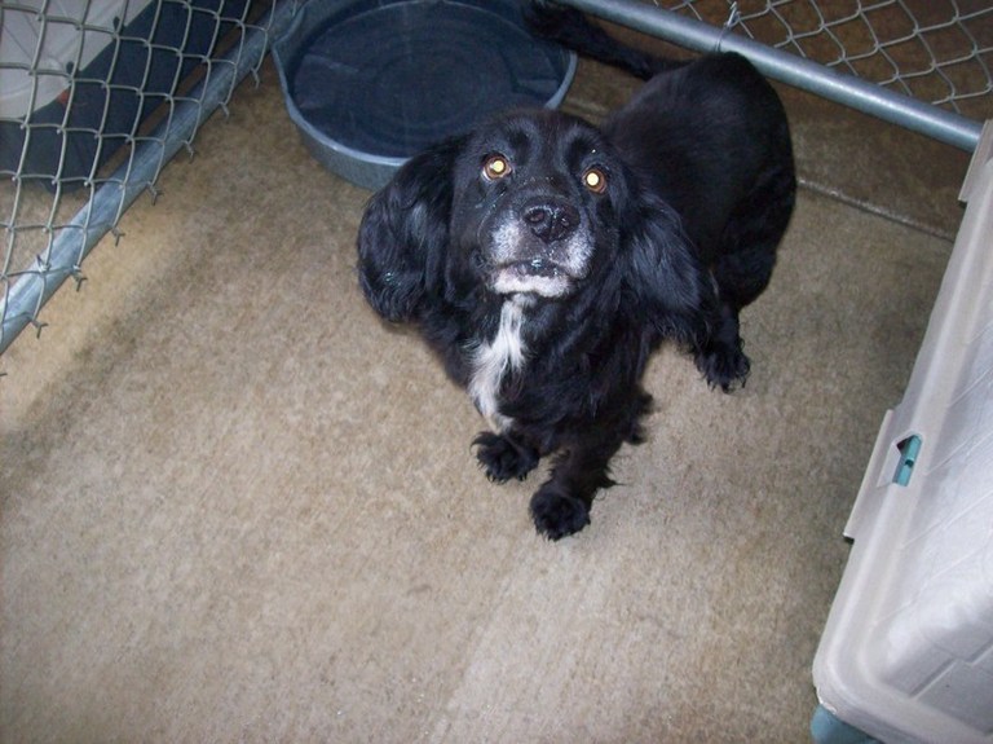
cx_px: 496
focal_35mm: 36
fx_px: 1032
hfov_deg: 51.4
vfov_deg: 39.6
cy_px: 372
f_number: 2.7
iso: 200
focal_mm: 6
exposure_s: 1/64
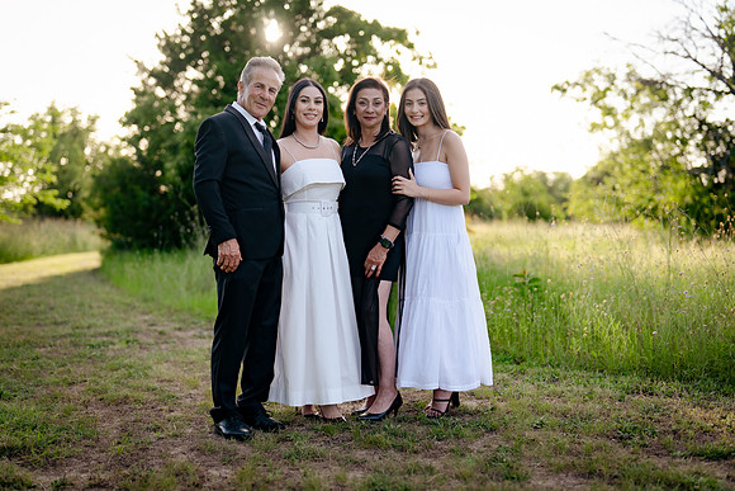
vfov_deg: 27.0
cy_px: 246
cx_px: 368
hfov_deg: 39.6
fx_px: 1021
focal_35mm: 50
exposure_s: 1/1000
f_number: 1.6
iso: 100
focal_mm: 50
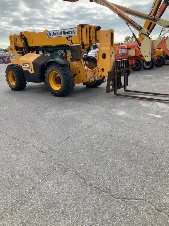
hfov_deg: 49.8
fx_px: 182
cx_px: 84
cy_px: 113
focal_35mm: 28
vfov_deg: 63.4
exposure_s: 1/991
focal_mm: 3.99
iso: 20
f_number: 1.8
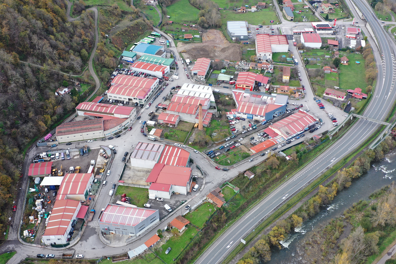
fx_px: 319
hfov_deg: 63.7
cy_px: 134
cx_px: 202
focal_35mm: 29
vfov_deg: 45.0
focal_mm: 10.26
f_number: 4
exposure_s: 1/120
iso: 100
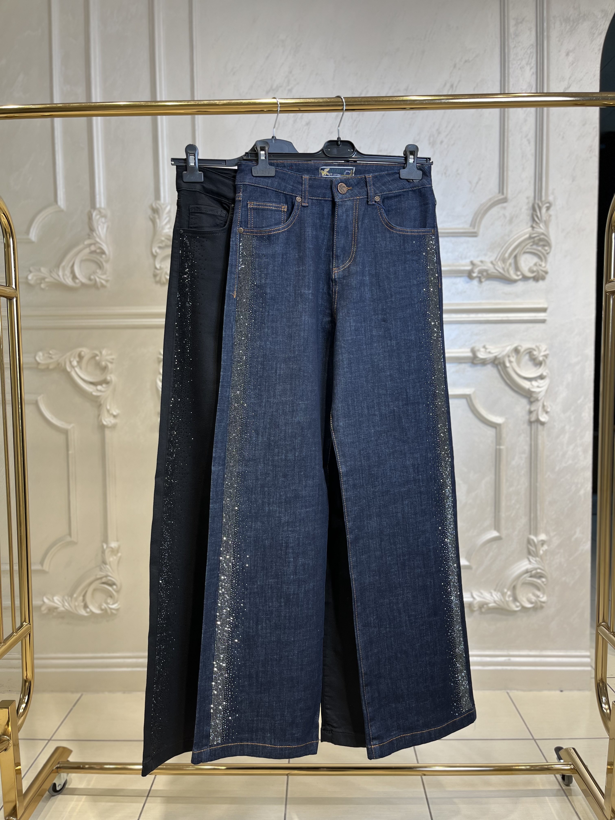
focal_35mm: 26
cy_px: 410
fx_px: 616
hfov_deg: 53.1
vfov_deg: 67.3
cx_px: 308
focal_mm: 5.1
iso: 32
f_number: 1.6
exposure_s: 1/122
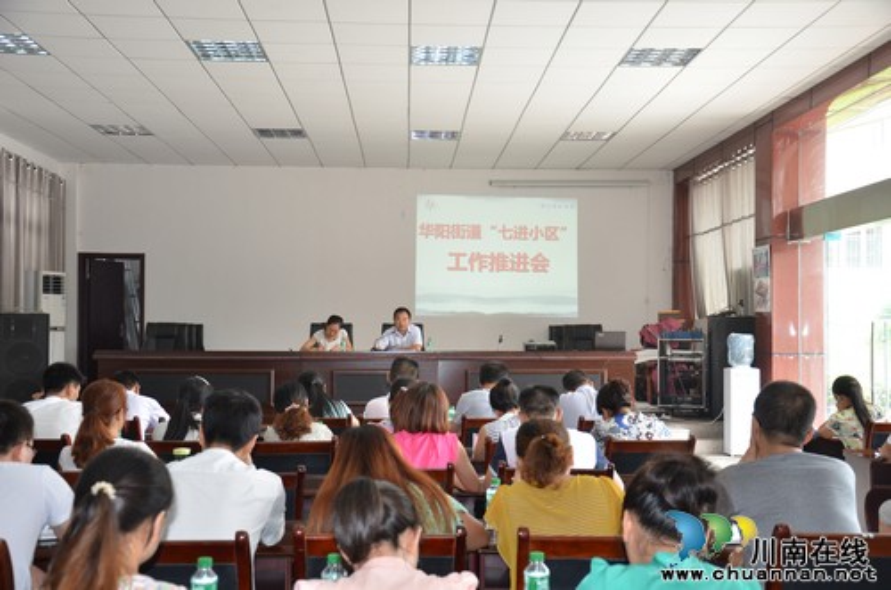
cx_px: 446
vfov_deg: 31.7
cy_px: 295
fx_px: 1037
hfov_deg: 46.5
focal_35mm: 42
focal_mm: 28
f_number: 4
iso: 400
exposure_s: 1/60
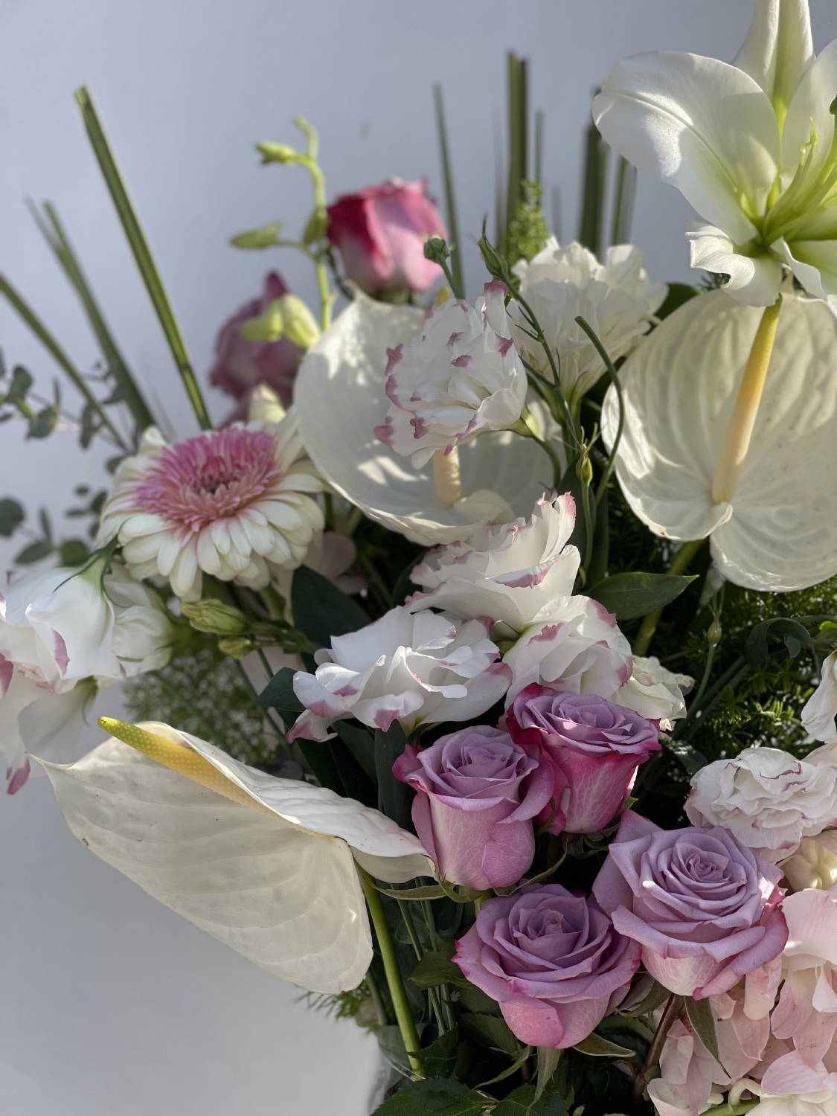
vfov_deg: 30.3
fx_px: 2063
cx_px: 418
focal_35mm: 64
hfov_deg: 22.9
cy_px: 558
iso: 32
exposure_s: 1/758
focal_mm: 7.5
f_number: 2.2
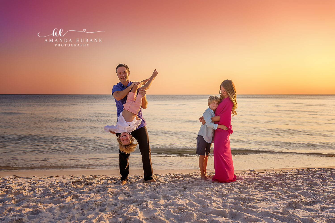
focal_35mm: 28
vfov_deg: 45.7
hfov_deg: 64.6
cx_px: 168
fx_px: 265
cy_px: 112
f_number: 5
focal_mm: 28.5
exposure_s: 1/800
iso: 160
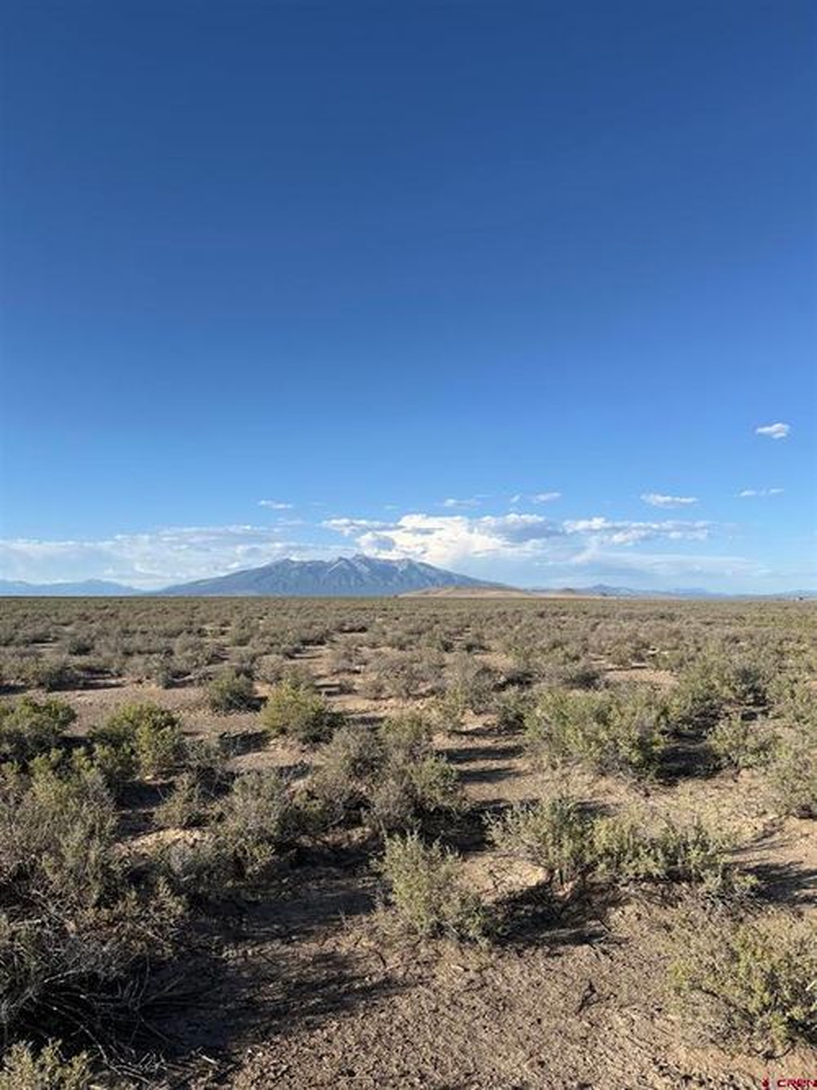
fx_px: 755
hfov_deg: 56.8
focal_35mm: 24
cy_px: 545
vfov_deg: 71.6
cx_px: 408
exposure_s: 1/4673
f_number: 1.78
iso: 80
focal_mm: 6.76
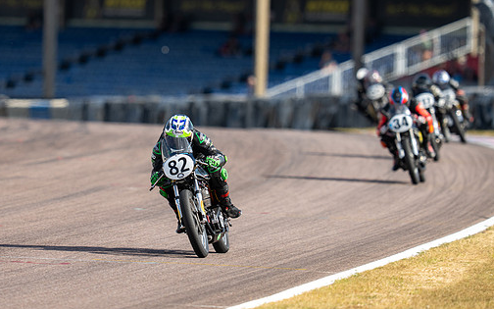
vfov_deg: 2.3
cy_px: 124
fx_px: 7836
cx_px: 256
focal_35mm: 582
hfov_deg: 3.6
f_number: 3.5
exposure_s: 1/500
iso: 50
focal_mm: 400
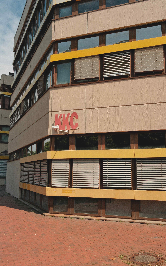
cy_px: 134
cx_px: 89
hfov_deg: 35.3
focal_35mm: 36
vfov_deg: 54.0
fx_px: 261
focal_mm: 23
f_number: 16
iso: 640
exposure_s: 1/250
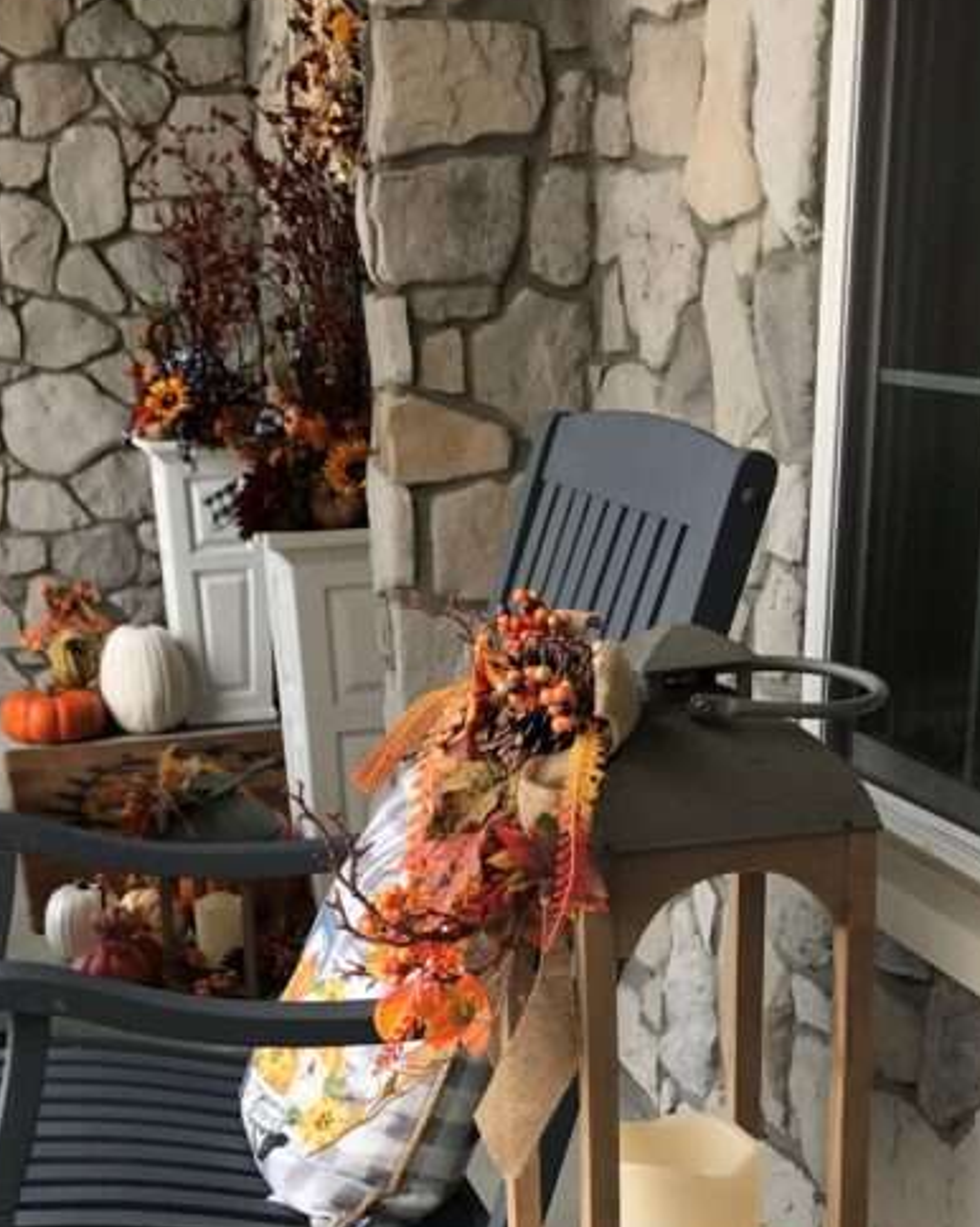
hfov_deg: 26.1
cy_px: 1057
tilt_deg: -20.1
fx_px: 2104
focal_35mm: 58
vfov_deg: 31.3
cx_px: 366
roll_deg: +2.7
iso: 20
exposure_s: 1/218
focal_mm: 3.99
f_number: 1.8
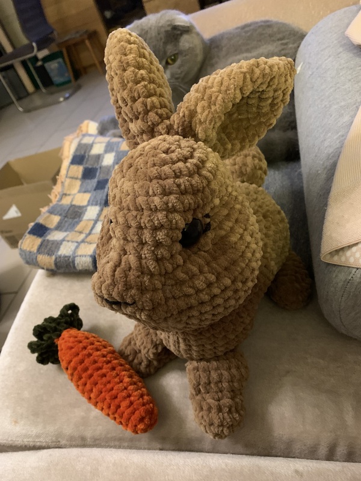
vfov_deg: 67.3
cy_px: 240
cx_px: 180
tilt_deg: -36.4
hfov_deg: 53.1
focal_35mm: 26
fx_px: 362
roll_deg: +24.0
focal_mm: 4.25
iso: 640
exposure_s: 1/25
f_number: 1.8
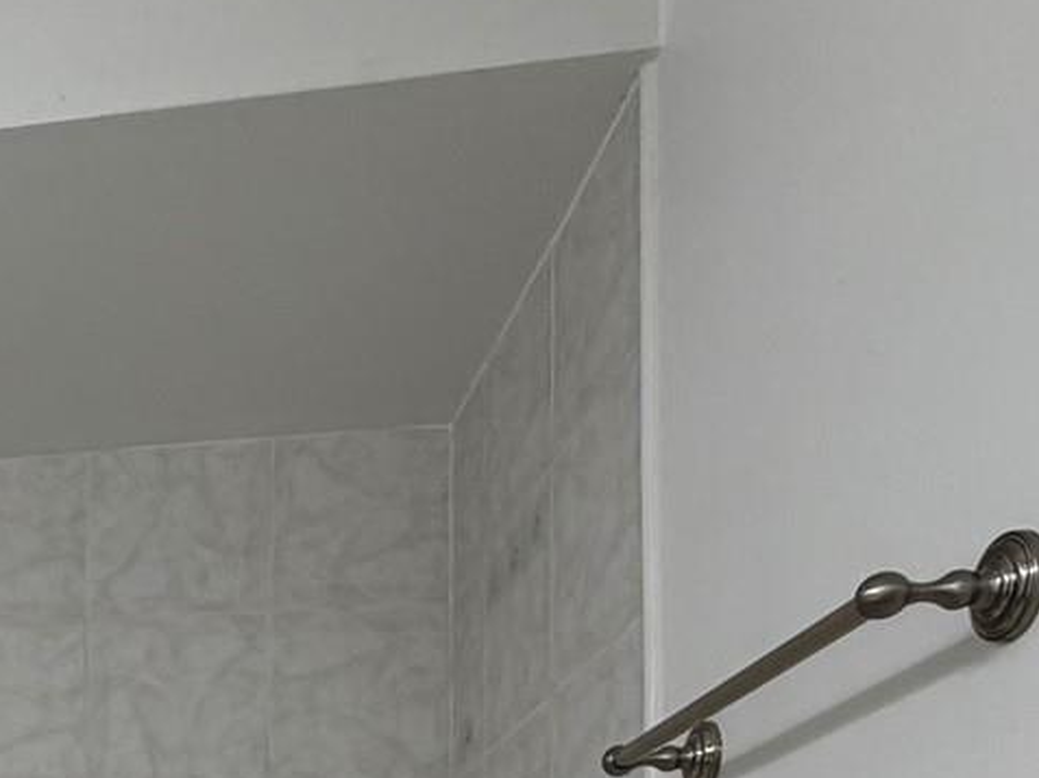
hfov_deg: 33.6
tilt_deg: +0.2
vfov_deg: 25.1
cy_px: 1103
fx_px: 1410
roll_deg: +0.1
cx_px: -179
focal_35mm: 47
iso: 160
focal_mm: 2.22
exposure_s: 1/120
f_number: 2.2
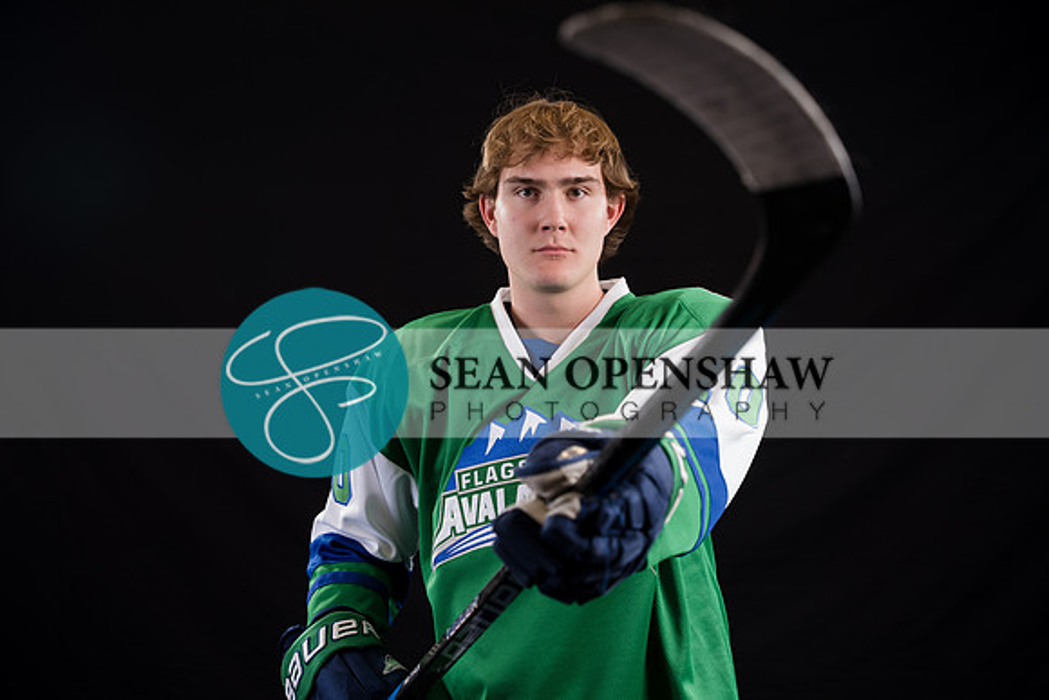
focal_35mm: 56
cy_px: 350
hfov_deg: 35.9
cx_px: 524
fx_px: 1618
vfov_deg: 24.4
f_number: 3.5
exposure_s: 1/160
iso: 80
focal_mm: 55.5
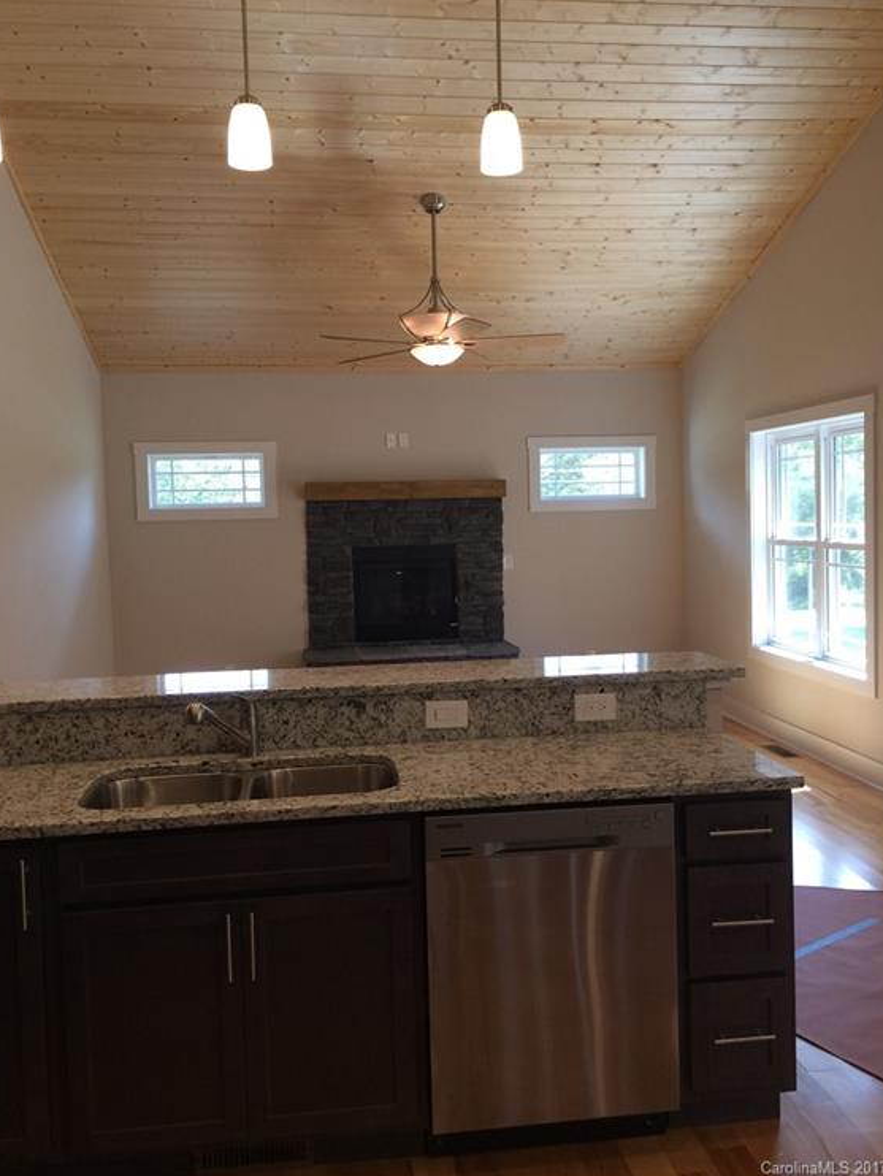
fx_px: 1020
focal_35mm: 30
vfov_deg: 59.9
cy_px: 571
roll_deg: +1.5
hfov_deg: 46.8
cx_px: 441
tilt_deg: -6.4
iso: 40
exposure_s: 1/40
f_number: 2.2
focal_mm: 4.15
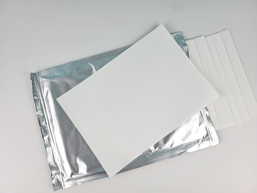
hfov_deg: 67.3
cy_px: 96
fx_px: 193
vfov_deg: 53.1
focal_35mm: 26
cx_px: 128
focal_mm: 5.4
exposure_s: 1/122
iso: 40
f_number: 1.8
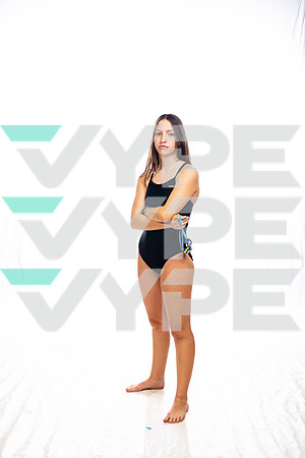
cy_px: 229
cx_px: 152
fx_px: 661
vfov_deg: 38.2
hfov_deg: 26.0
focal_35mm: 52
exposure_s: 1/250
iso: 800
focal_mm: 52
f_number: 8
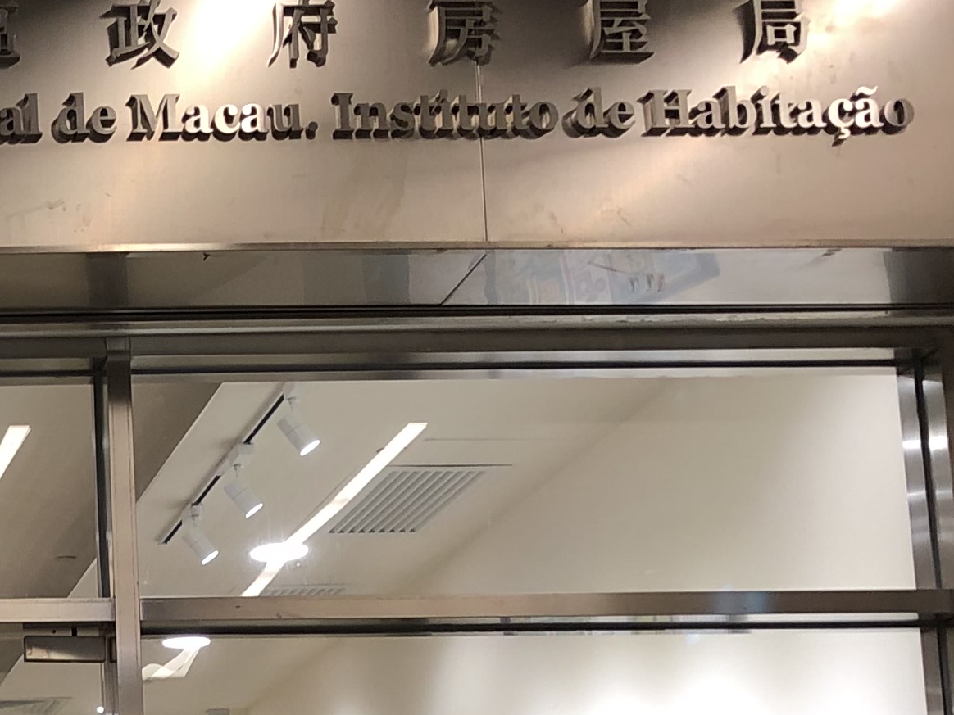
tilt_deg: +10.2
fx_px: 2673
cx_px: -399
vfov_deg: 14.9
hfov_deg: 18.4
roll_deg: +1.6
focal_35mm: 97
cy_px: 744
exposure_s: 1/33
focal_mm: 4
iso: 25
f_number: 1.8
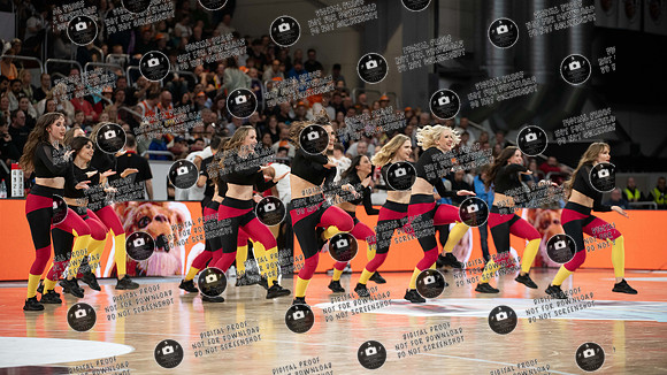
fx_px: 2092
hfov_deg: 18.1
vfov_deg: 10.2
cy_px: 153
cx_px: 332
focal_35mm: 118
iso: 1600
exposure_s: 1/1000
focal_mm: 112
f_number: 3.2
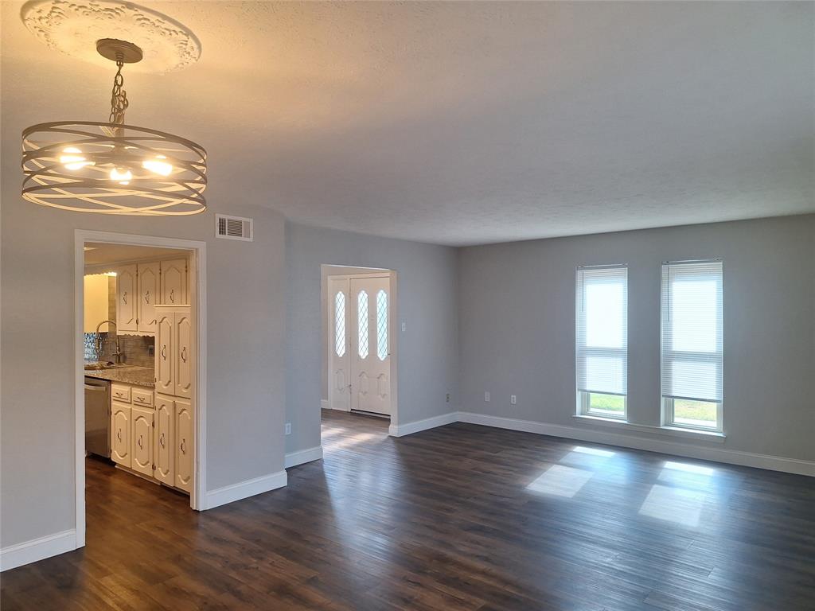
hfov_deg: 73.9
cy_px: 306
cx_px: 408
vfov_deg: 58.9
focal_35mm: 23
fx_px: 542
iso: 50
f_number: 1.8
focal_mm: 5.54
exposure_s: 1/60
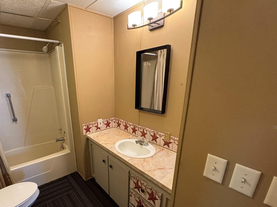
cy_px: 127
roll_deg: -0.6
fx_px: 144
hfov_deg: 87.0
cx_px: 116
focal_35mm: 18
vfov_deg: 70.6
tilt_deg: -21.0
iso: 640
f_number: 2.2
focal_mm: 2.22
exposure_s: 1/60
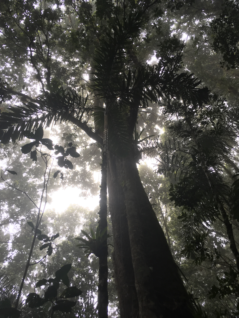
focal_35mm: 29
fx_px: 267
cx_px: 120
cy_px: 159
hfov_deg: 48.2
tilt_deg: +58.3
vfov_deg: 61.7
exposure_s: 1/120
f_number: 2.2
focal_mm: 4.15
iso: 40
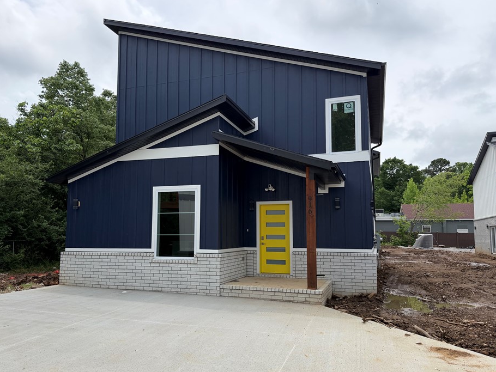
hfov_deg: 65.3
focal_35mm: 27
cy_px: 197
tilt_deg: +5.0
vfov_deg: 51.3
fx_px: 387
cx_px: 233
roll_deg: -0.1
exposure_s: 1/6173
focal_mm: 6.76
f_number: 1.78
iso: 100
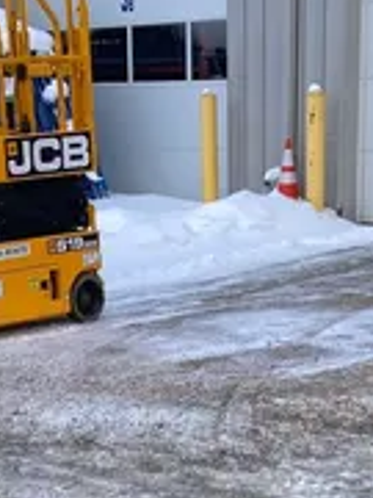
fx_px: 1638
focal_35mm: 114
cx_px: 124
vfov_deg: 14.8
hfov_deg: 13.0
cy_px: 937
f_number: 1.8
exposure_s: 1/384
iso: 20
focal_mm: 3.99
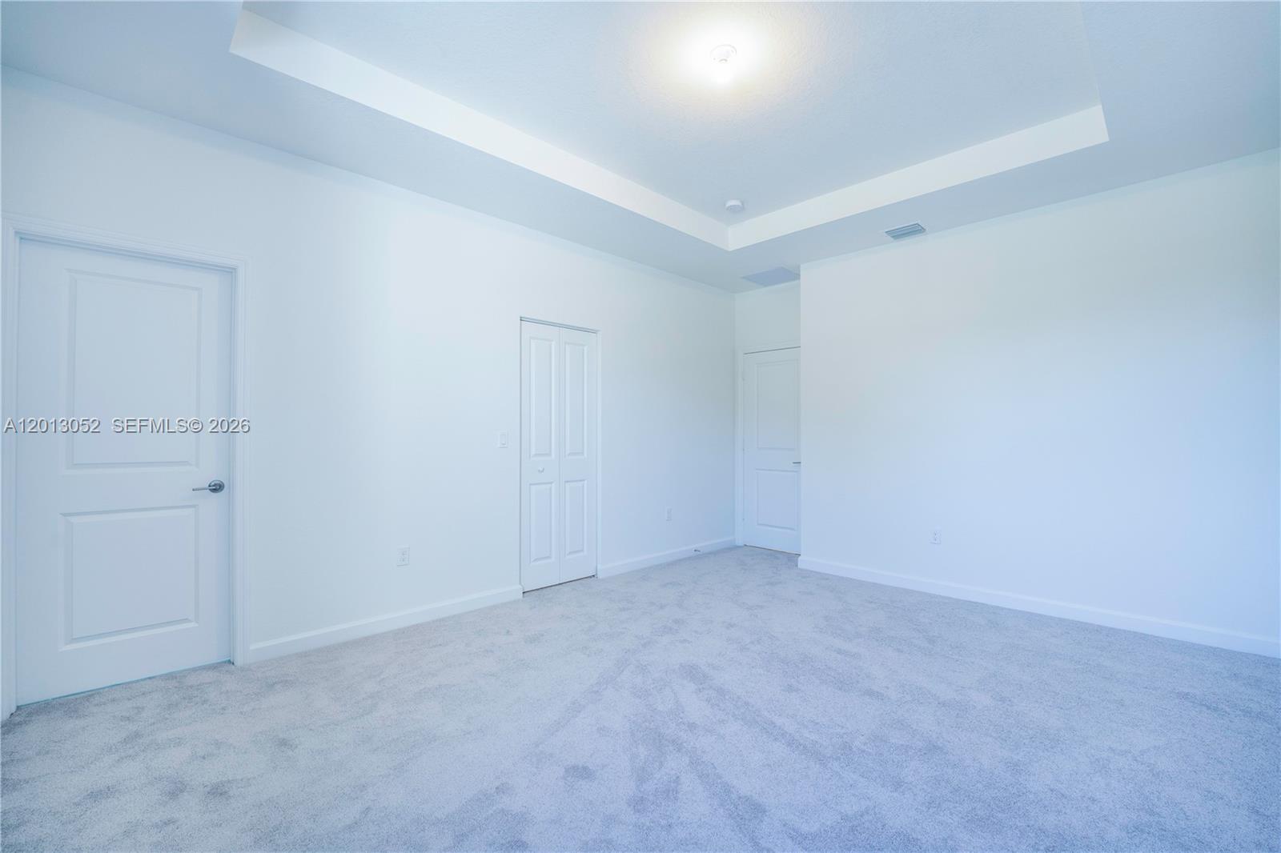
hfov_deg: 104.3
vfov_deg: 81.2
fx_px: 498
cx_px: 640
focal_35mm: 14
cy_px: 426
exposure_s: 1/30
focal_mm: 14
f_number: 6.3
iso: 1000
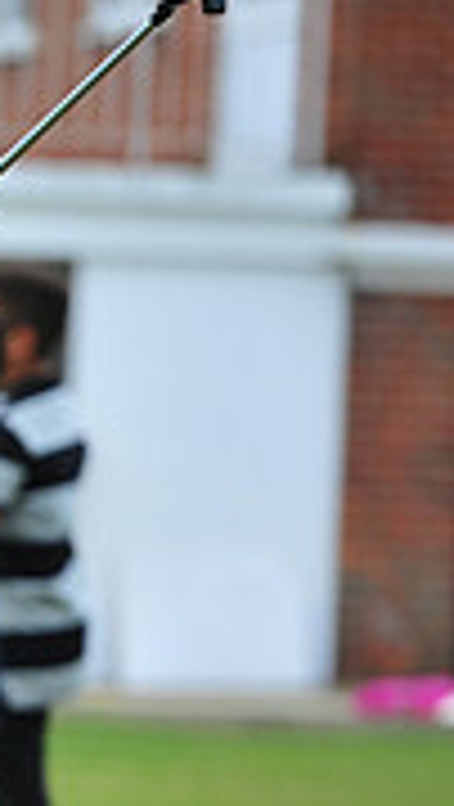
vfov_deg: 4.0
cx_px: -809
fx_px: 11594
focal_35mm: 543
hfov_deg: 2.2
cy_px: 702
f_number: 4.5
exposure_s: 1/1000
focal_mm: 160
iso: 400
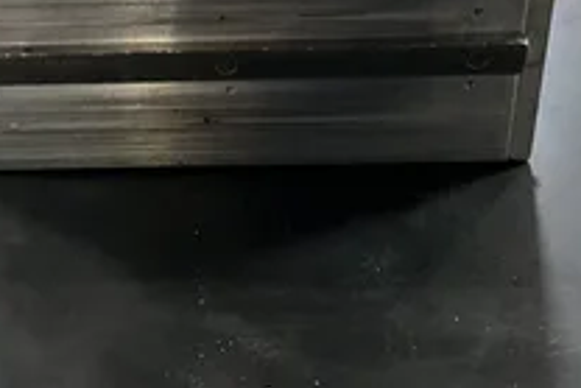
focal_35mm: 58
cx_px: 260
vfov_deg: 22.9
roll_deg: +2.0
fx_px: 937
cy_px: 47
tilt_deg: -27.1
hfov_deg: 34.4
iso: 320
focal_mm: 3
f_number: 1.8
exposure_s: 1/38
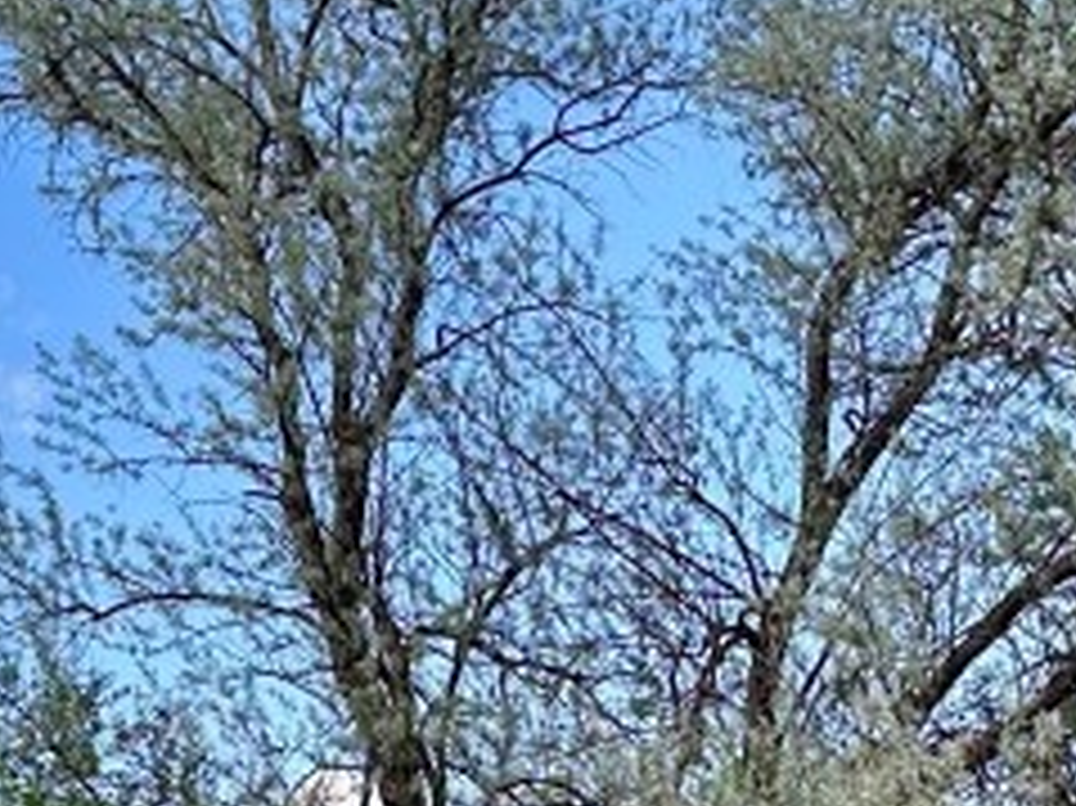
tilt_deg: +6.3
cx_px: 171
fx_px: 3200
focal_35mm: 103
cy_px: 1049
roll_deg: +2.5
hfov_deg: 18.9
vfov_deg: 13.8
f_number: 1.78
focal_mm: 6.86
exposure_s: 1/1119
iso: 80
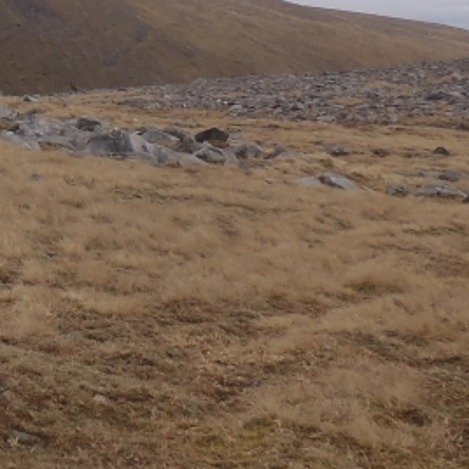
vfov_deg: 17.2
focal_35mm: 99
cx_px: -166
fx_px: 1518
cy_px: 12
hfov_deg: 16.5
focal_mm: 5
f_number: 5.6
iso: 80
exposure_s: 1/500
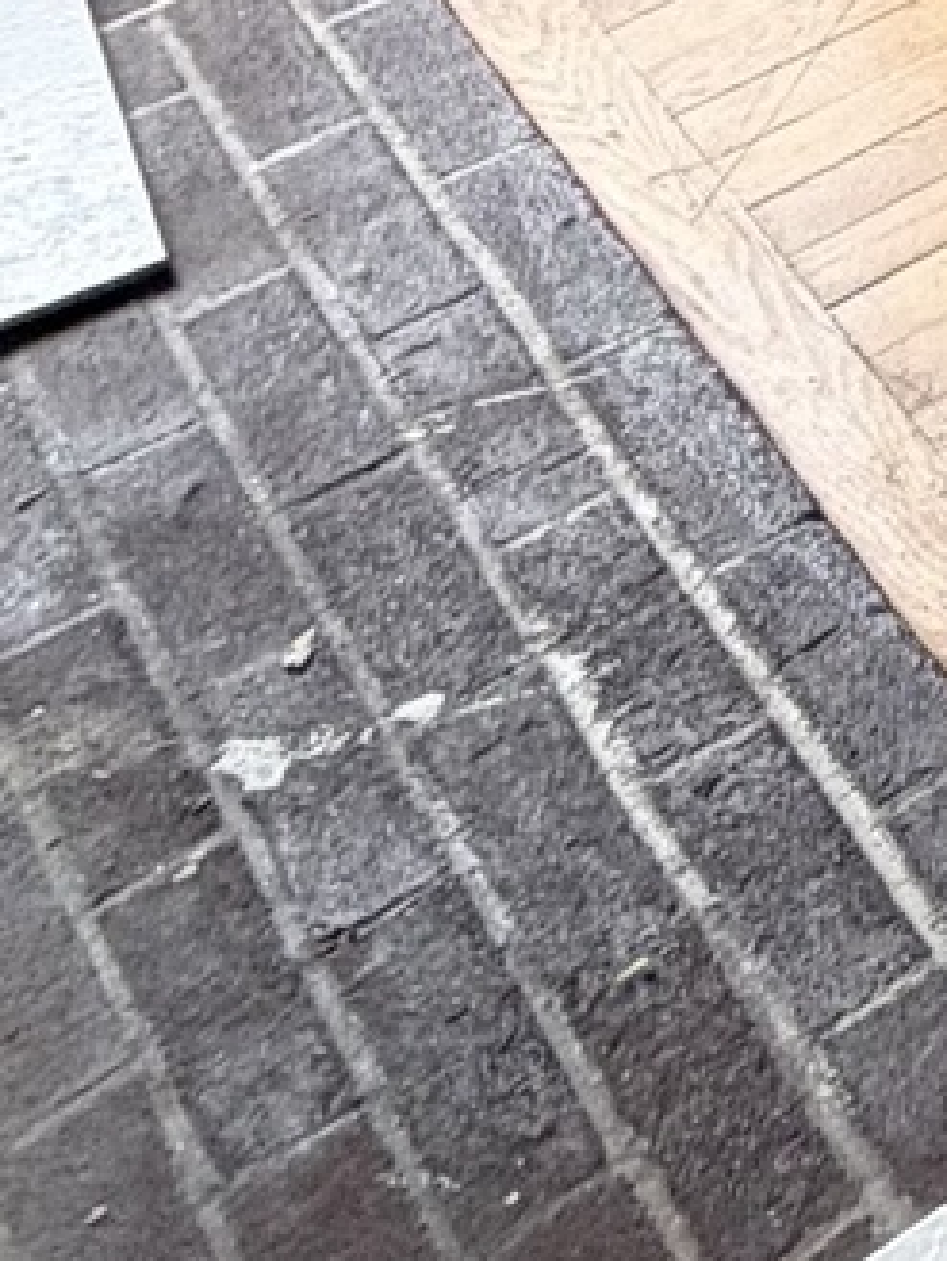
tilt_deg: -25.5
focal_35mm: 98
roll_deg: +1.6
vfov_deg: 17.0
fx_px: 3572
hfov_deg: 10.7
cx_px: 2806
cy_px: -897
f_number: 2.2
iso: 125
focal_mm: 2.22
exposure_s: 1/121
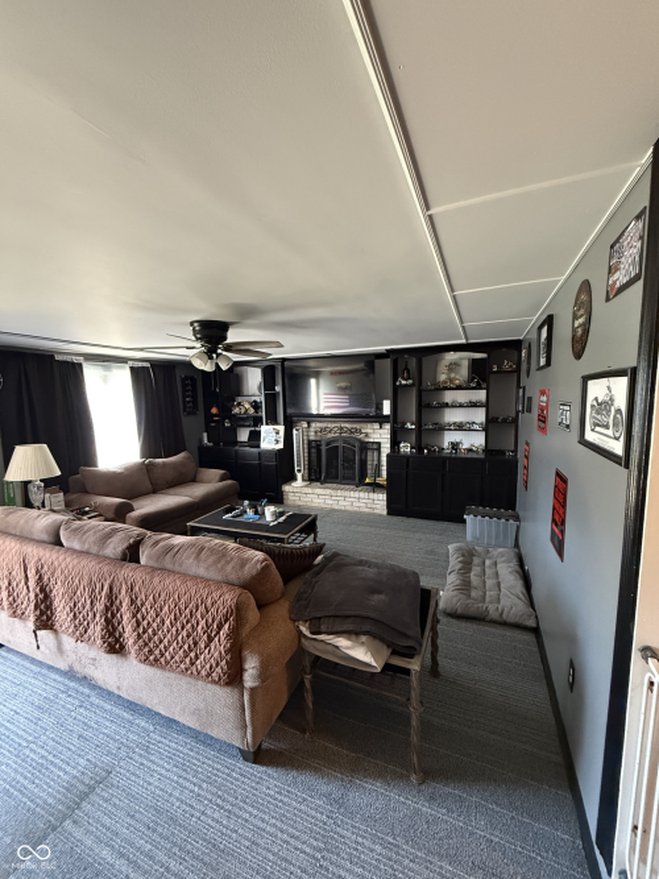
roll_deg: +0.1
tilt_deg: -6.2
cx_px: 330
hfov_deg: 85.7
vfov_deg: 102.1
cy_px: 440
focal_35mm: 14
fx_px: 355
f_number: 2.2
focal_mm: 2.22
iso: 1000
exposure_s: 1/60
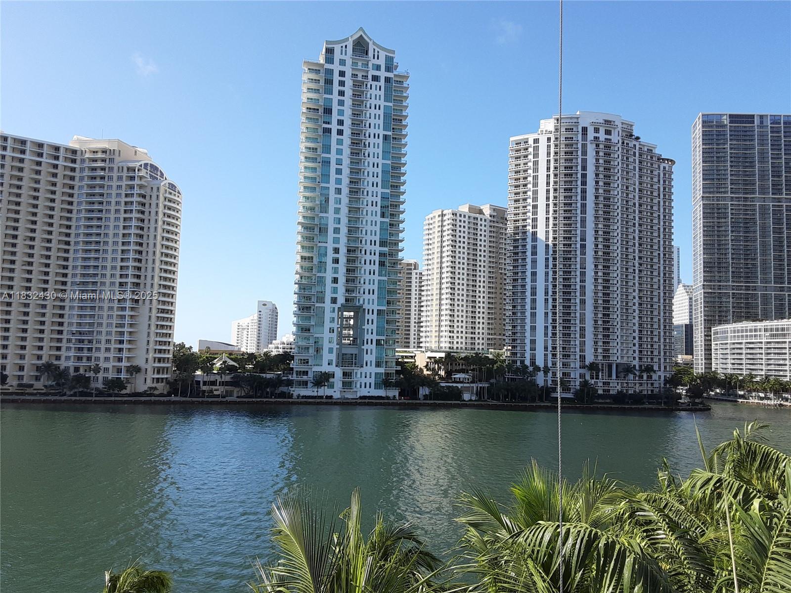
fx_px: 617
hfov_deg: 65.3
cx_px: 396
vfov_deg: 51.4
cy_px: 296
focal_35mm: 27
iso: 40
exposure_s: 1/1289
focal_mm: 2.91
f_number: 1.9
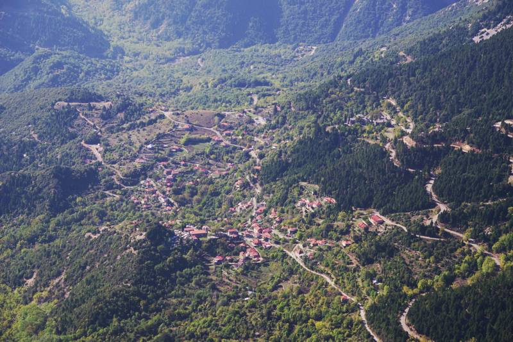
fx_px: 1497
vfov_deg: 13.1
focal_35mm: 105
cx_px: 256
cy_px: 171
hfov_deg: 19.4
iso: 200
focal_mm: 105
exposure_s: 1/400
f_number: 11
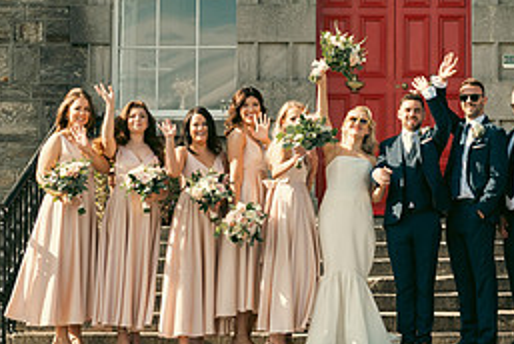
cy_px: 29
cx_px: 404
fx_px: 1772
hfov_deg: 16.4
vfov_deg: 11.0
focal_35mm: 124
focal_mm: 55
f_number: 5.6
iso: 160
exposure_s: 1/320
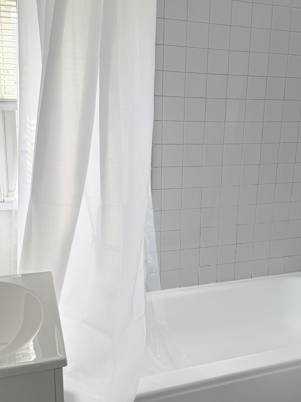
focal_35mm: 37
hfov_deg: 38.3
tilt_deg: -15.6
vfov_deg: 50.1
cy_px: 220
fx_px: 429
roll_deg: -2.6
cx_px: 195
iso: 80
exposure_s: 1/405
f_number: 1.78
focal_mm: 6.76
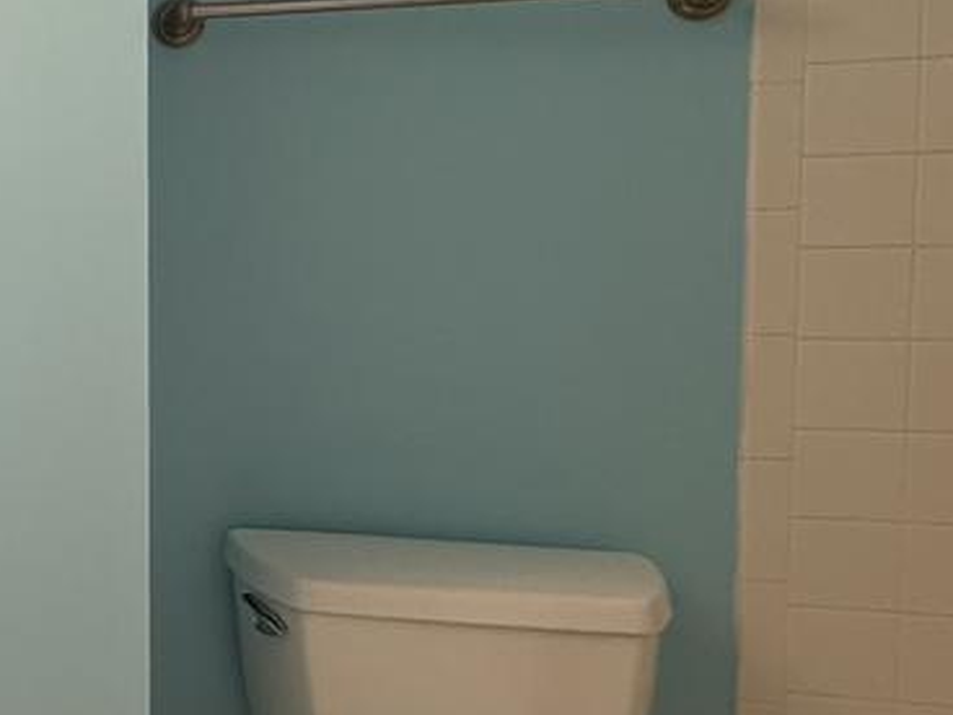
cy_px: 282
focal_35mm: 39
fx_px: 1074
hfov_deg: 36.9
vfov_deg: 36.7
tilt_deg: -3.8
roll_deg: +1.3
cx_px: -186
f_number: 2.2
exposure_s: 1/120
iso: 250
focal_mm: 2.22
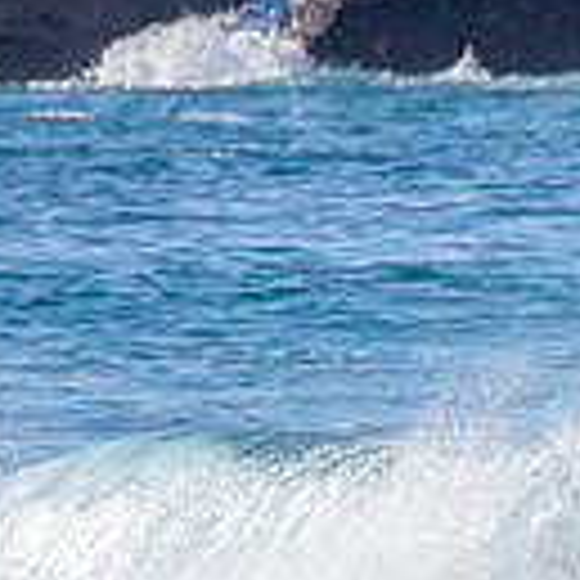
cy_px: 574
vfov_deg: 0.7
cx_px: 1087
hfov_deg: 0.7
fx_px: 44472
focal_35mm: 2346
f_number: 5.6
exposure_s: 1/2000
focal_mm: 500
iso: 125
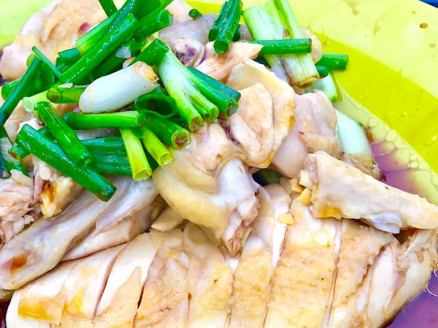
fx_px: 481
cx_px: 180
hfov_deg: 48.8
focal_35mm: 38
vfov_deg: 37.4
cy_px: 211
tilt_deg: -50.8
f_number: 2.2
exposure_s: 1/33
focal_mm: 4.15
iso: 50
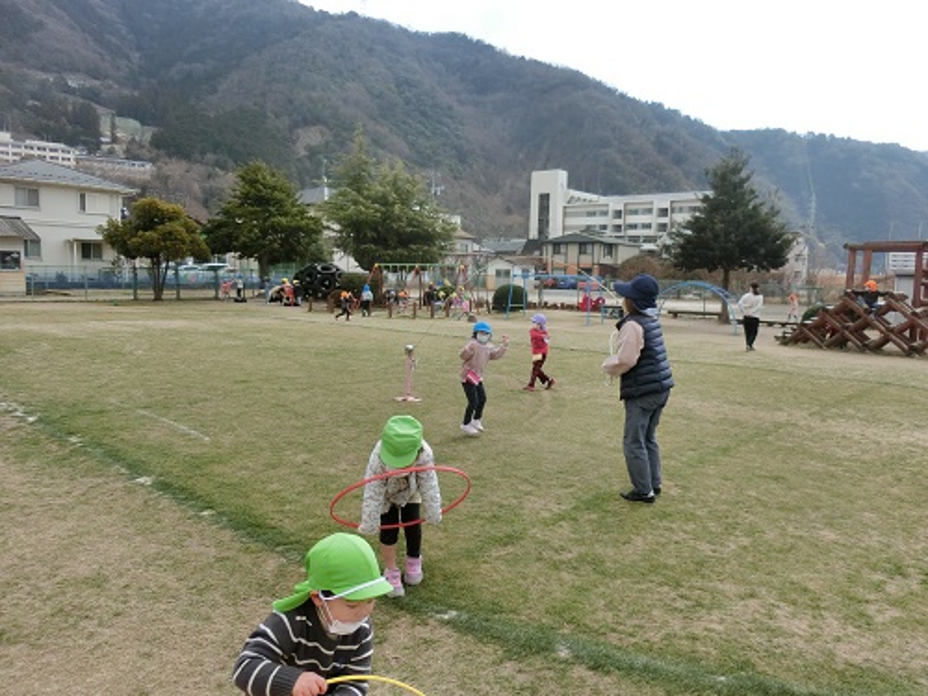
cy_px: 348
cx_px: 464
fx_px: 670
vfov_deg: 54.9
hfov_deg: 69.4
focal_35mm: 25
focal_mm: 4.5
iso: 125
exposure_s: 1/1000
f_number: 3.5
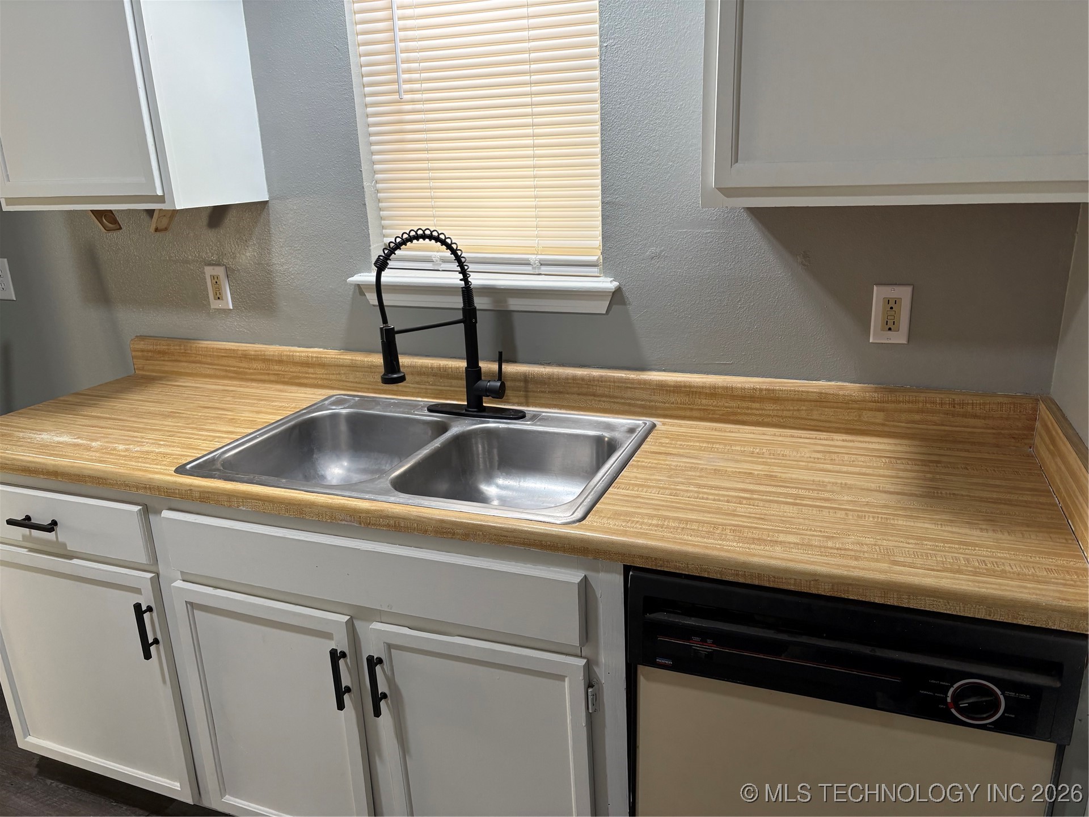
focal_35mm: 26
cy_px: 408
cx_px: 544
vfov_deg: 53.1
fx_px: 818
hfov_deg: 67.3
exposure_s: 1/60
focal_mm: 5.96
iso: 100
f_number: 1.6
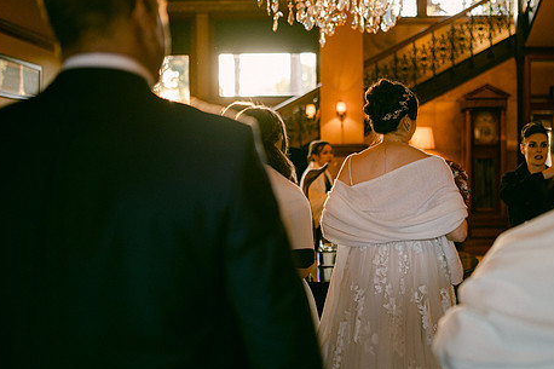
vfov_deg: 29.8
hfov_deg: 43.3
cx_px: 340
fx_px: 692
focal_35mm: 45
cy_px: 170
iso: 1000
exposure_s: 1/250
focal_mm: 35
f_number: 1.4
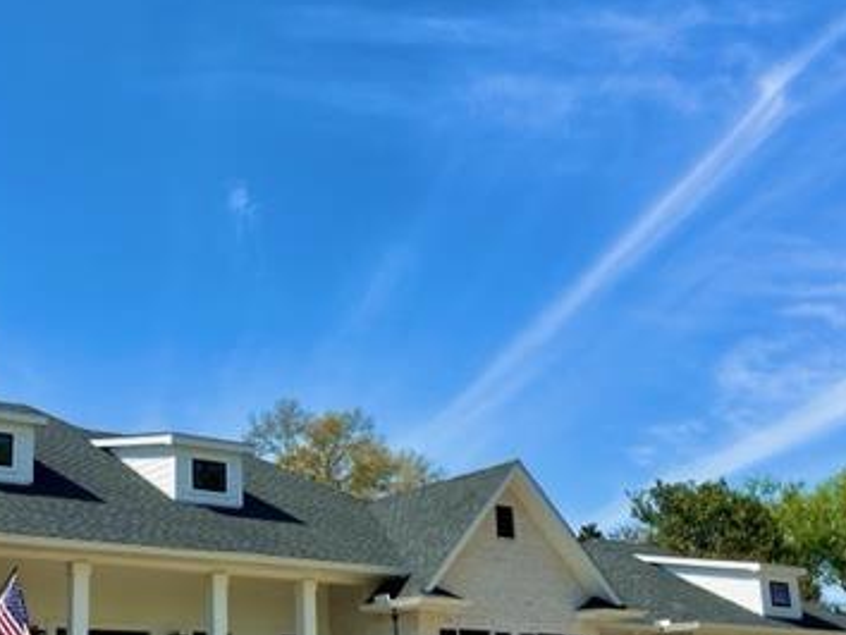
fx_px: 1149
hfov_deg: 39.2
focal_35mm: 47
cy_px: 444
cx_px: 198
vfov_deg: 30.6
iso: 50
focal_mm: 5.1
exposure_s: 1/3311
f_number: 1.6
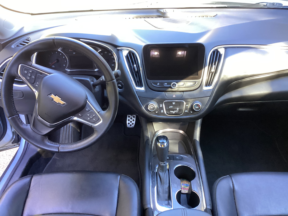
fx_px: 258
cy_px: 108
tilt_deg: -34.6
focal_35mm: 31
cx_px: 144
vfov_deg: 45.4
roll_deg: +0.5
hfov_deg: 58.4
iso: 200
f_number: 2.4
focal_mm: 3.3
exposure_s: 1/60
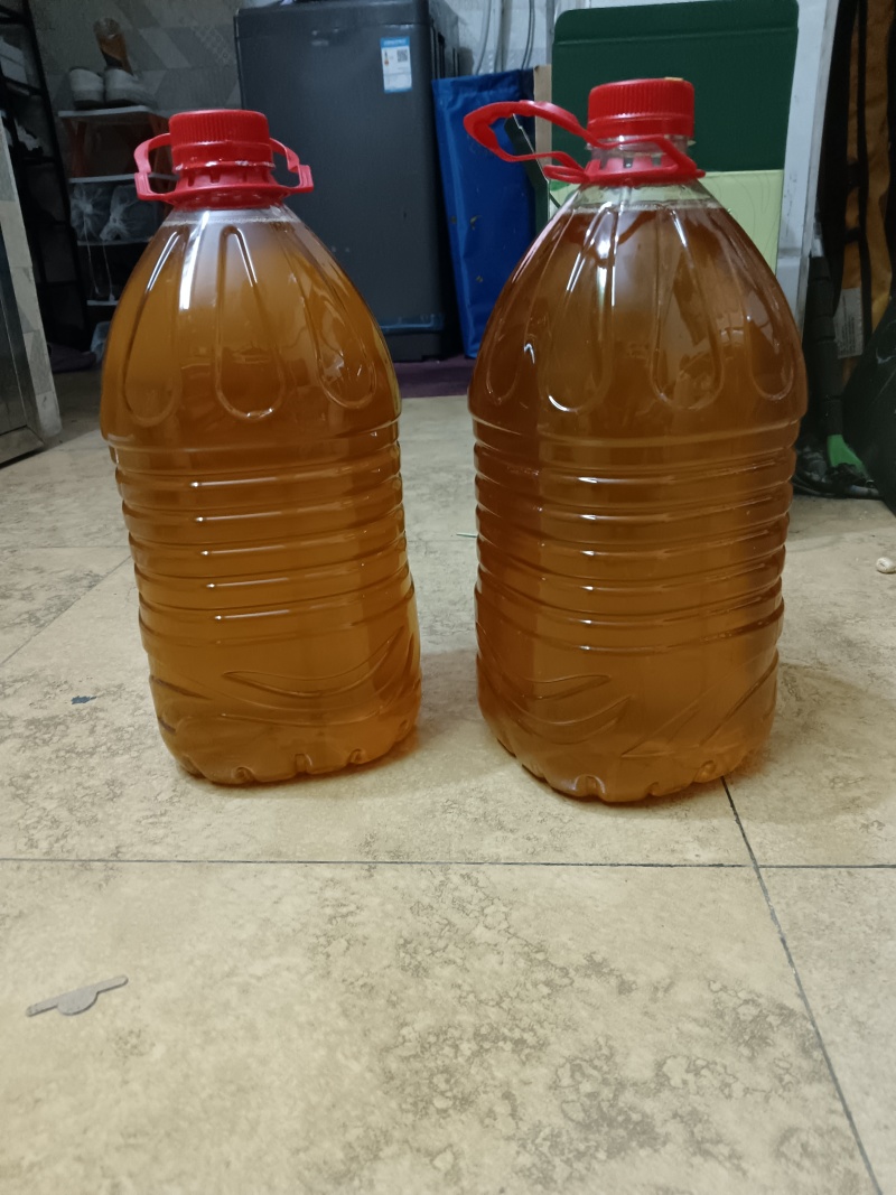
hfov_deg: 54.9
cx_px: 448
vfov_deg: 69.4
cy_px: 598
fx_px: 863
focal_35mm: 25
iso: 2959
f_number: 1.8
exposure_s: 1/25
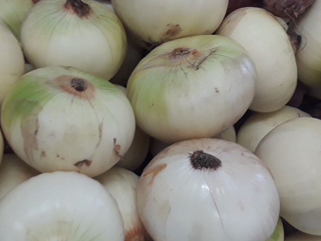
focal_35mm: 41
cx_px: 121
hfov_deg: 45.4
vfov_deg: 34.9
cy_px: 158
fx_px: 380
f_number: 1.9
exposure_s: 1/30
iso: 100
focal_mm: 3.6
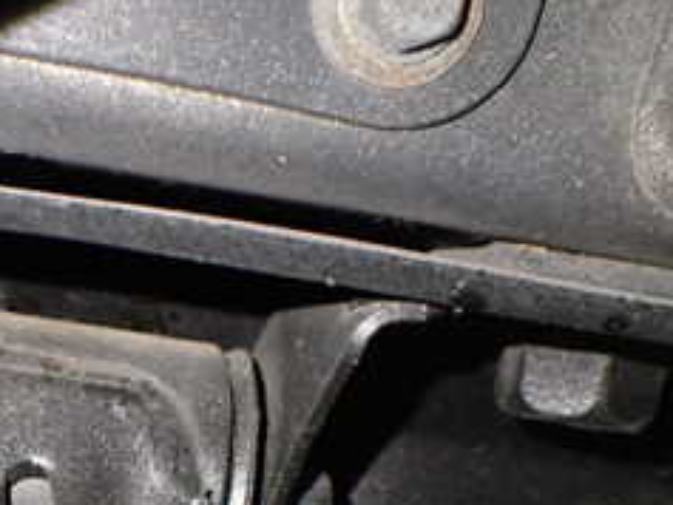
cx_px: 28
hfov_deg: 24.7
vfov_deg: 18.7
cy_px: 542
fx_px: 1478
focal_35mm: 76
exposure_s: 1/30
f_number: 2.3
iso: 800
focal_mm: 5.4
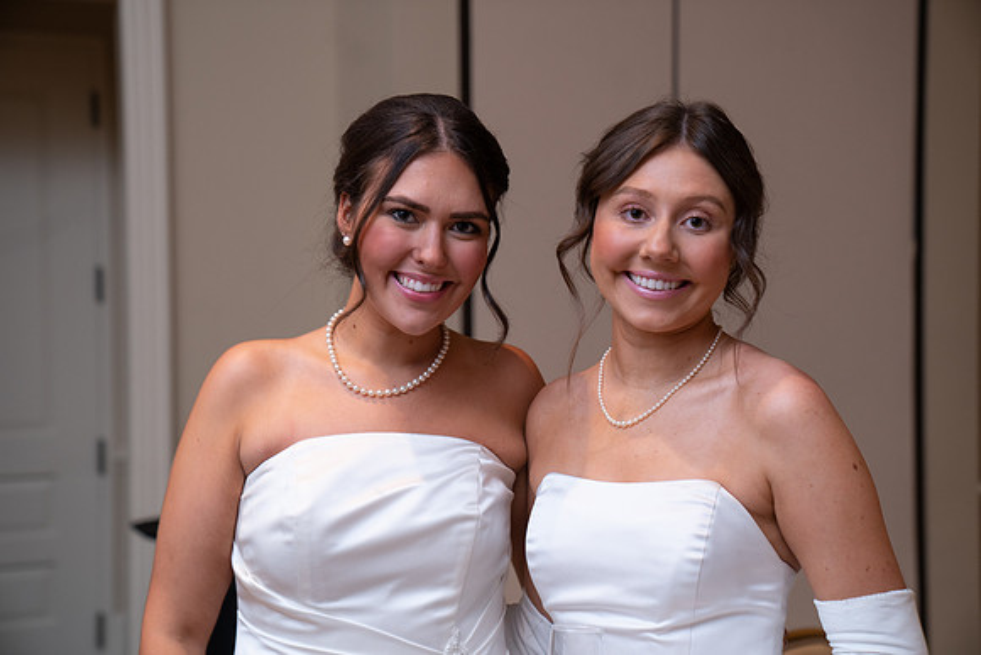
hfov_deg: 32.4
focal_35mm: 62
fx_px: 1690
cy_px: 328
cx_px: 490
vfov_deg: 21.9
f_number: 3.5
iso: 800
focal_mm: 62
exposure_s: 1/50
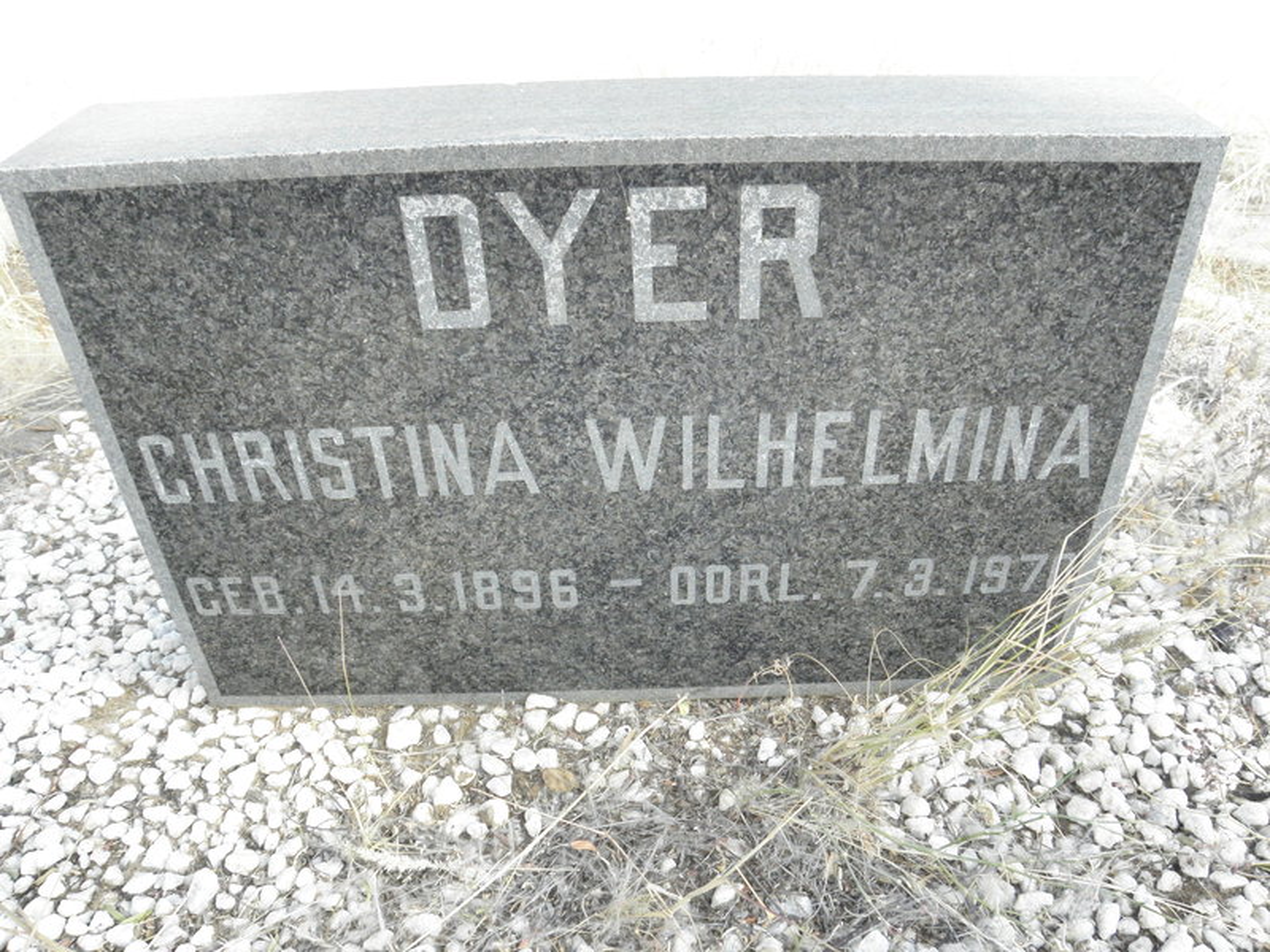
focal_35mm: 26
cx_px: 635
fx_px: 954
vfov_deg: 53.1
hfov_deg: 67.3
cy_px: 476
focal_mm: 4.6
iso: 200
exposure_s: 1/125
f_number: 6.3
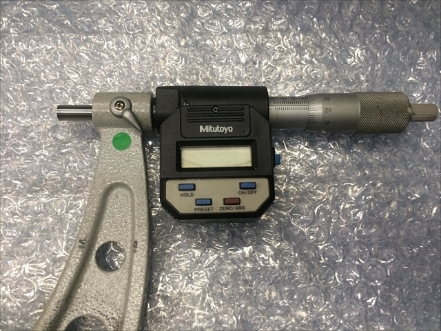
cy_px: 166
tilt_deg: -77.7
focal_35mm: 29
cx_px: 220
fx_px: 369
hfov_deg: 61.7
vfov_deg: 48.2
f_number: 2.2
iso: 80
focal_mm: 4.15
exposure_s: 1/30
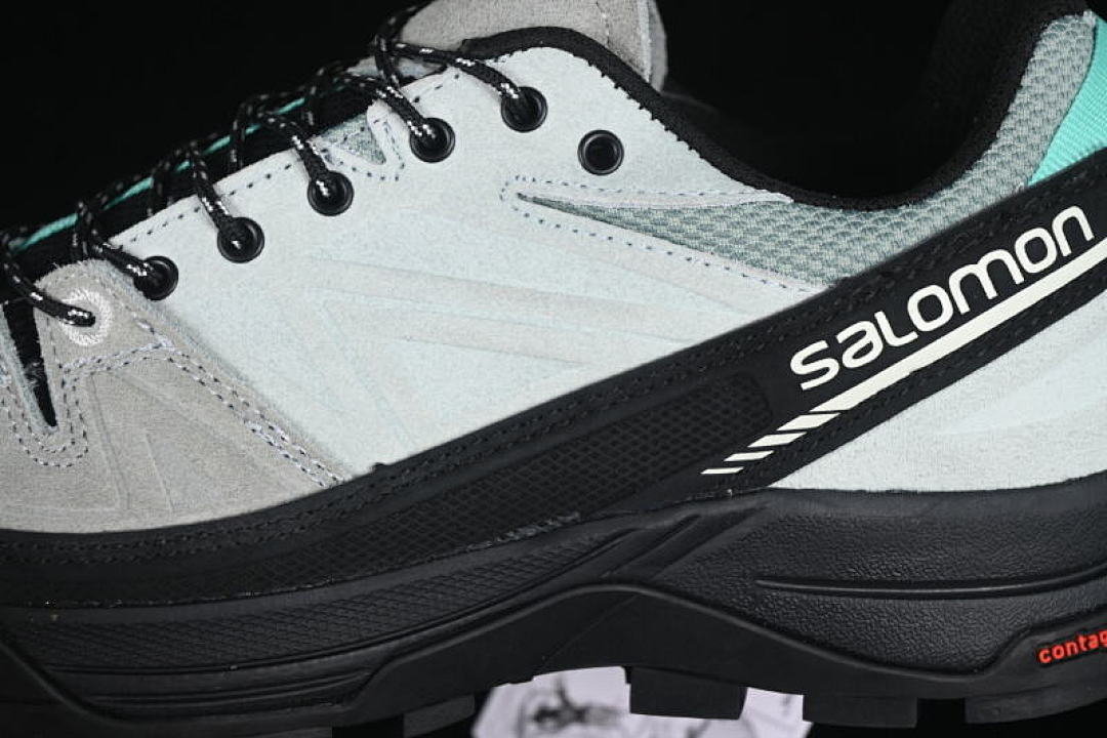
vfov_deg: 18.2
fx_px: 2306
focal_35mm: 75
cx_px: 554
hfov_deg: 27.0
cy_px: 369
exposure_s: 1/60
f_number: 6.3
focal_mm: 50
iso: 160
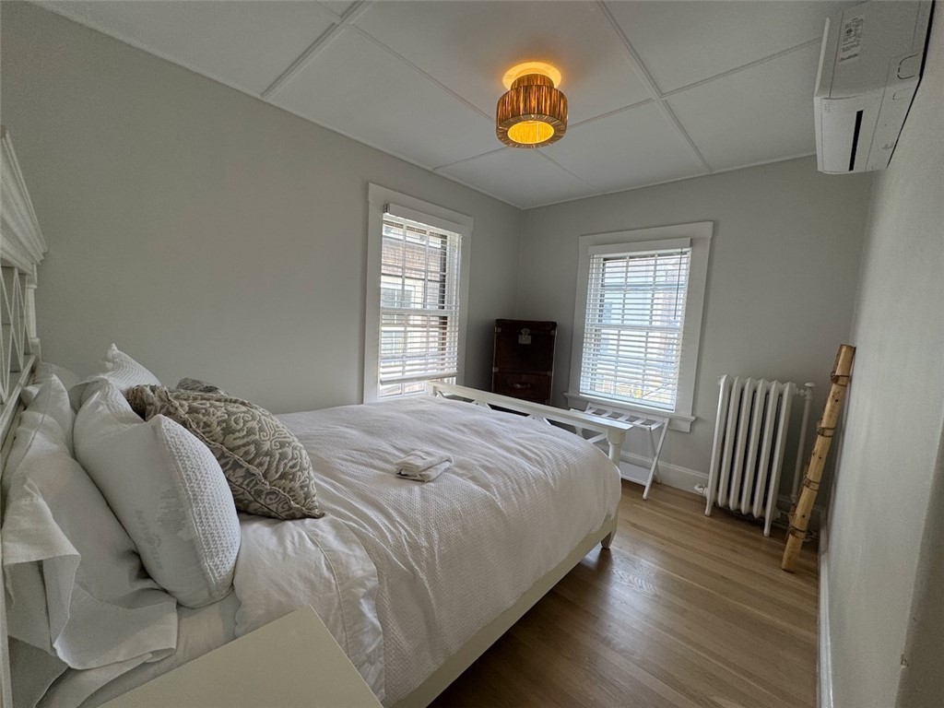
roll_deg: -3.0
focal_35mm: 14
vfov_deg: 85.7
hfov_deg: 102.1
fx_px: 382
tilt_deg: -6.0
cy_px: 354
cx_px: 472
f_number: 2.2
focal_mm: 2.22
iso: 64
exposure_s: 1/120
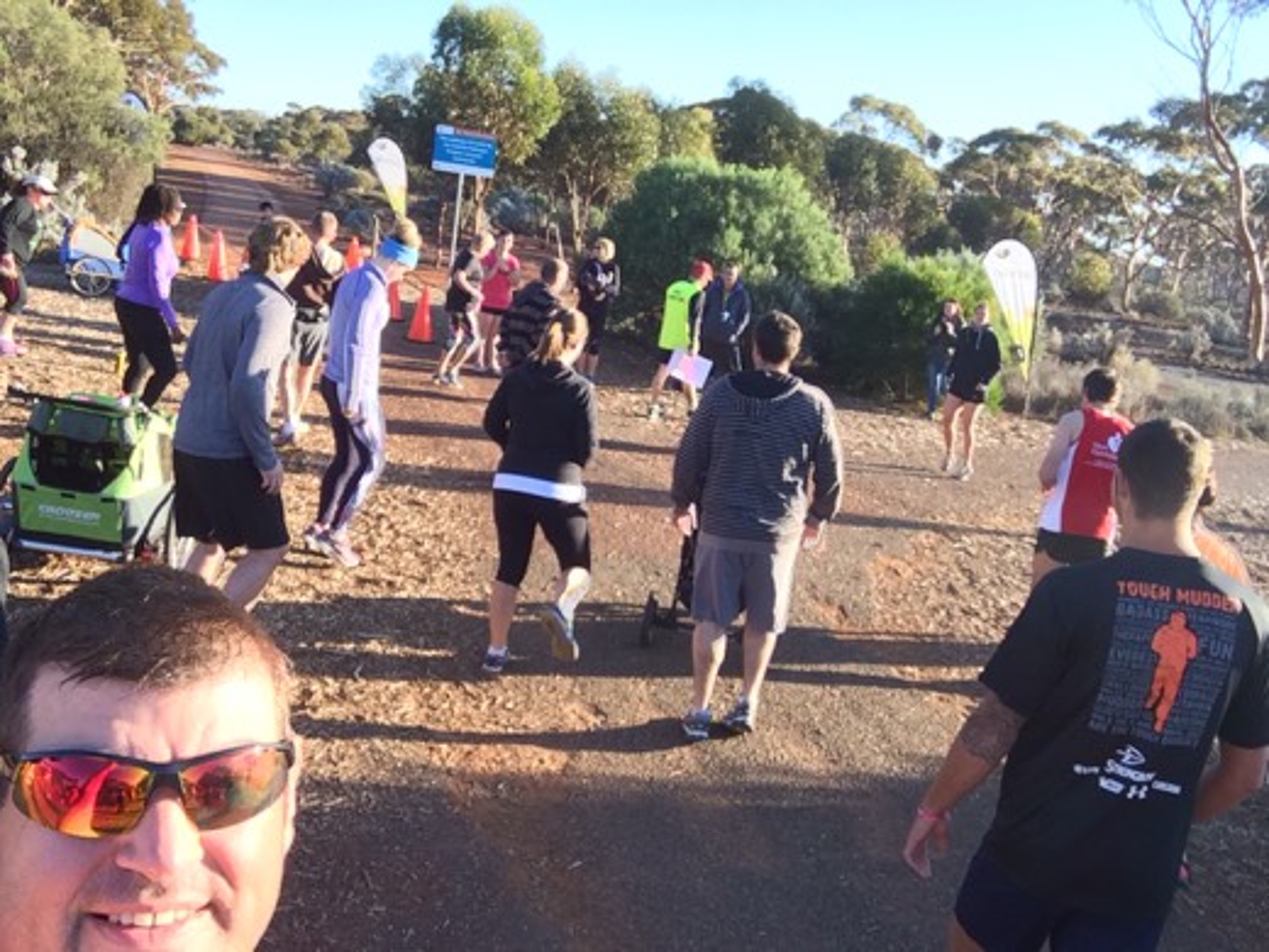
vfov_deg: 45.4
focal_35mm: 31
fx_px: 1136
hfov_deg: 58.4
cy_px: 476
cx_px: 634
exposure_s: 1/191
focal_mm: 2.15
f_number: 2.4
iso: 50
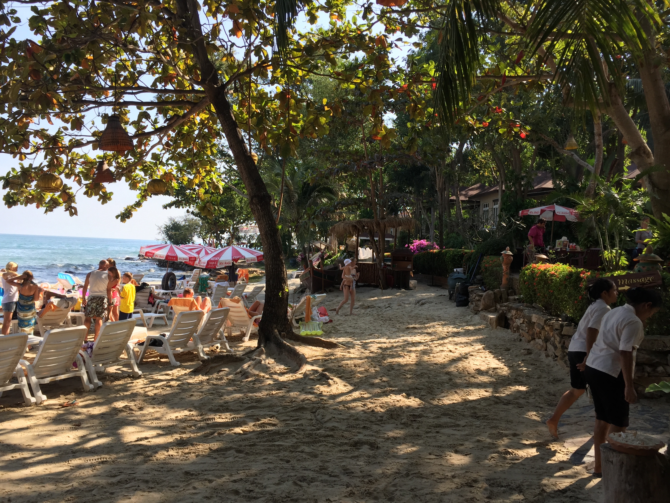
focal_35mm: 29
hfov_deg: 61.7
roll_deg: -3.3
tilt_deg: -0.1
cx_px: 335
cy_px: 252
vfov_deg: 48.2
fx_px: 561
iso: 32
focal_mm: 4.15
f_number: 2.2
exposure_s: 1/694
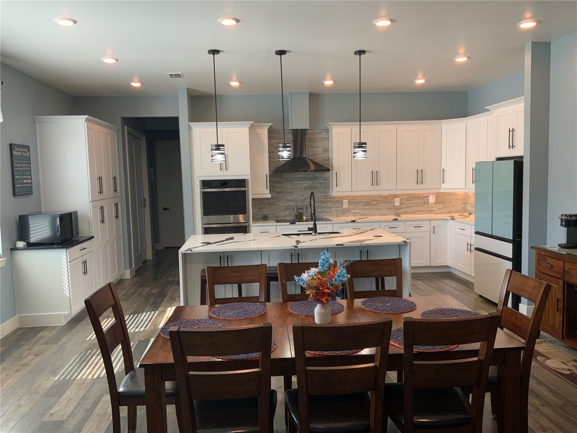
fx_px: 483
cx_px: 288
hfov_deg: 61.7
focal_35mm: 29
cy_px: 216
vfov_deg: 48.2
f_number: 1.8
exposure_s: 1/120
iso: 64
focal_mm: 3
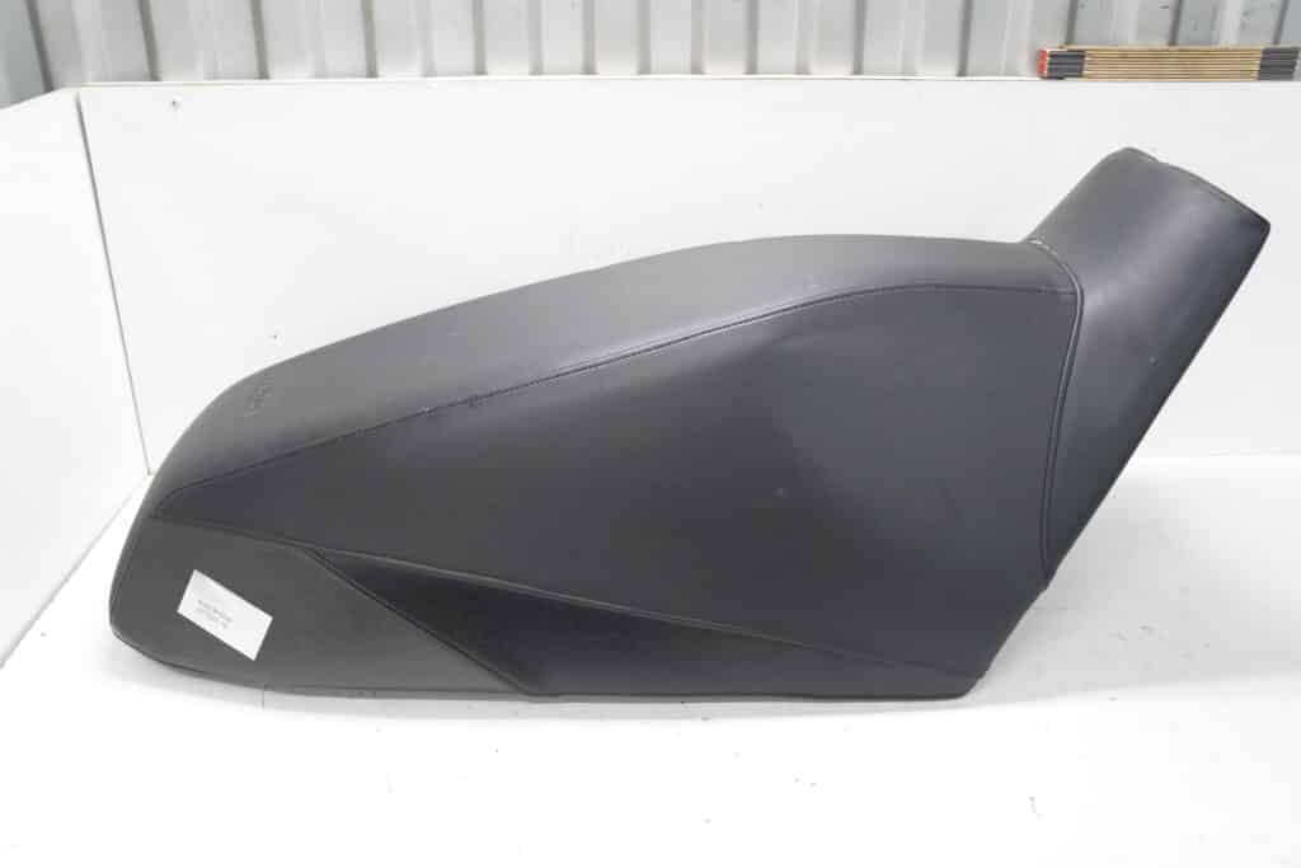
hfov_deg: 61.9
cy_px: 434
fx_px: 1084
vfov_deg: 43.6
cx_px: 650
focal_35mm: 30
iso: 800
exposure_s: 1/60
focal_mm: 20
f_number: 4.5
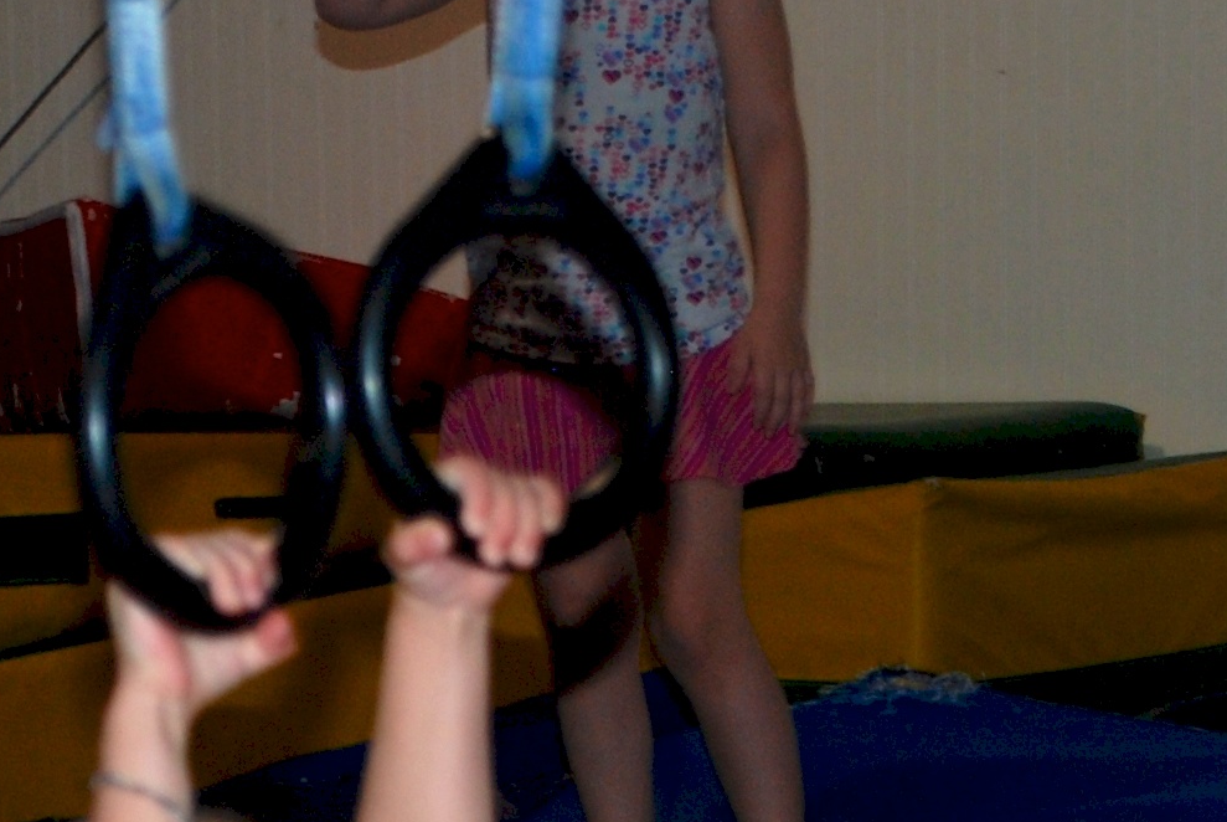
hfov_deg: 8.7
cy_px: 1227
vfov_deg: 5.8
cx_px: 282
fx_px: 8019
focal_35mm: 235
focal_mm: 40
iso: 200
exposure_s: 1/60
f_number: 4.5
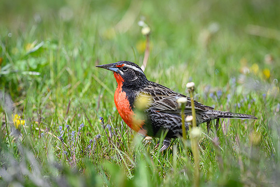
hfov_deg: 3.2
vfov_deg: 2.1
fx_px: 5026
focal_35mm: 647
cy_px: 89
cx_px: 120
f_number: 4
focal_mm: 400
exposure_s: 1/1600
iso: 220
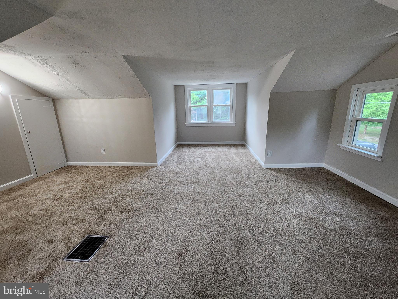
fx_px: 149
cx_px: 199
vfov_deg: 89.9
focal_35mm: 13
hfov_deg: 106.2
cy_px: 150
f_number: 2.2
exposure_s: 1/40
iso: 320
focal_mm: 2.2
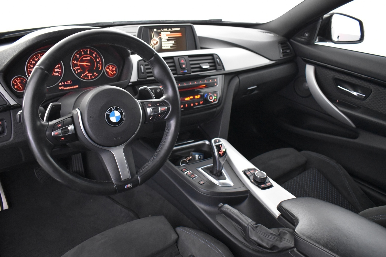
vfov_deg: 45.0
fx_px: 311
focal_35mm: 29
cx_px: 184
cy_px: 137
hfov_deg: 63.6
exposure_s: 1/15
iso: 3200
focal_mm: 18
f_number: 3.5
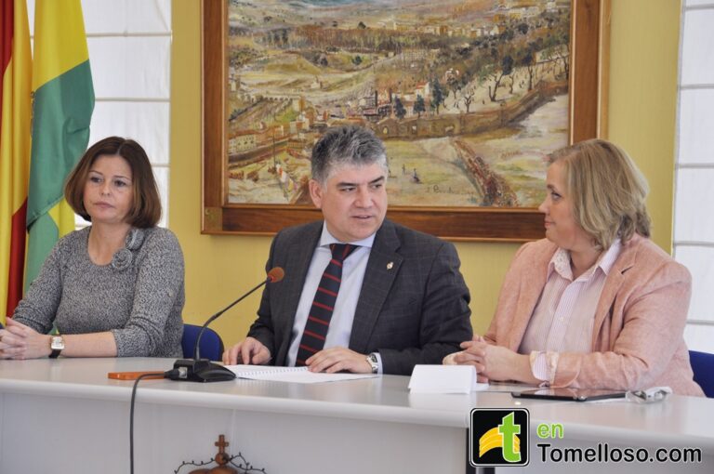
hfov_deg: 18.2
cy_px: 237
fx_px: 2228
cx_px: 357
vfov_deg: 12.1
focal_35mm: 112
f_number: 5.3
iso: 400
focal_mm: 75
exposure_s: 1/80
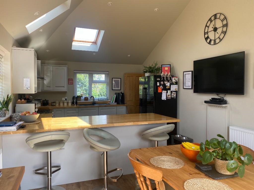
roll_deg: +0.0
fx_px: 191
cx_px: 127
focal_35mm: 26
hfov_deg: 67.3
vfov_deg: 53.1
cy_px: 95
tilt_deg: -1.7
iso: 32
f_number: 1.8
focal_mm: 4.25
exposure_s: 1/122
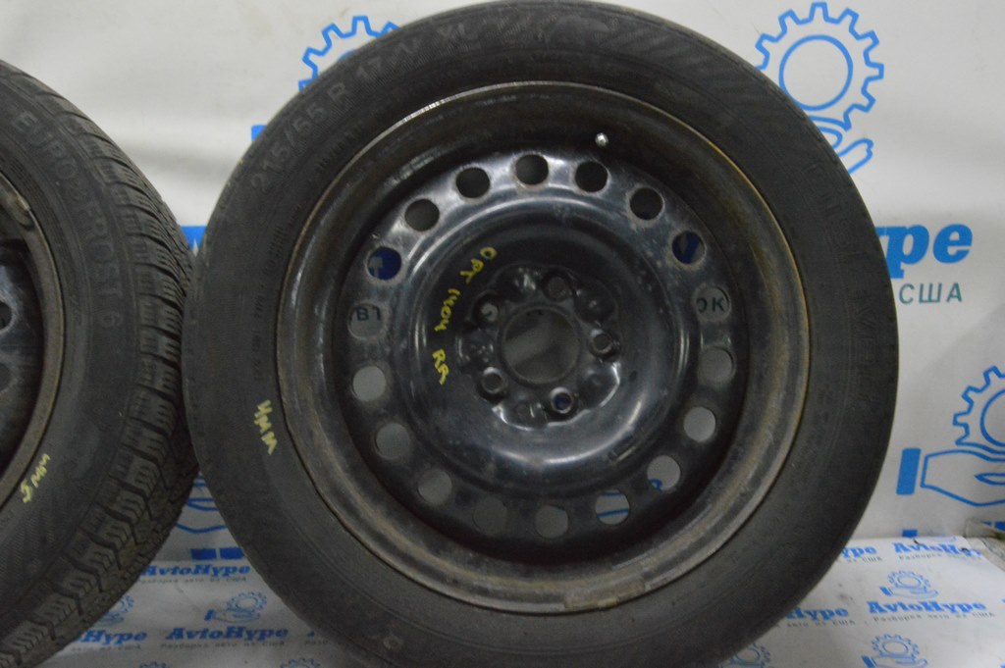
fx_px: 920
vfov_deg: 39.9
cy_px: 334
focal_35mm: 33
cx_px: 502
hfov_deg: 57.3
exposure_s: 1/15
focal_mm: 22
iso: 6400
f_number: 20
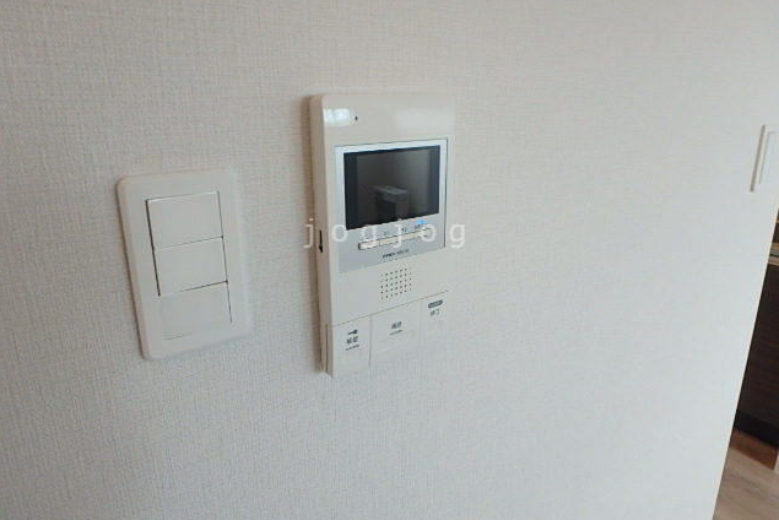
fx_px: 476
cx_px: 388
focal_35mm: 22
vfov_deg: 57.2
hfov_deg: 78.6
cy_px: 233
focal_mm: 3.7
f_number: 3.5
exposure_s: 1/50
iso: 200
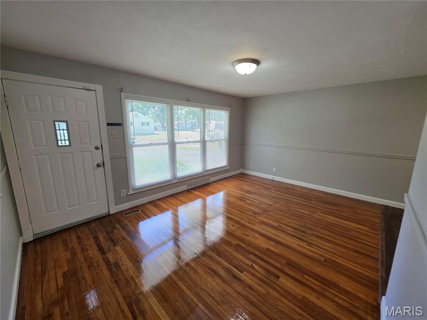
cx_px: 214
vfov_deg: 89.9
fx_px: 160
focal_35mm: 13
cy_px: 160
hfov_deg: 106.2
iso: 125
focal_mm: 2.2
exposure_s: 1/120
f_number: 1.9
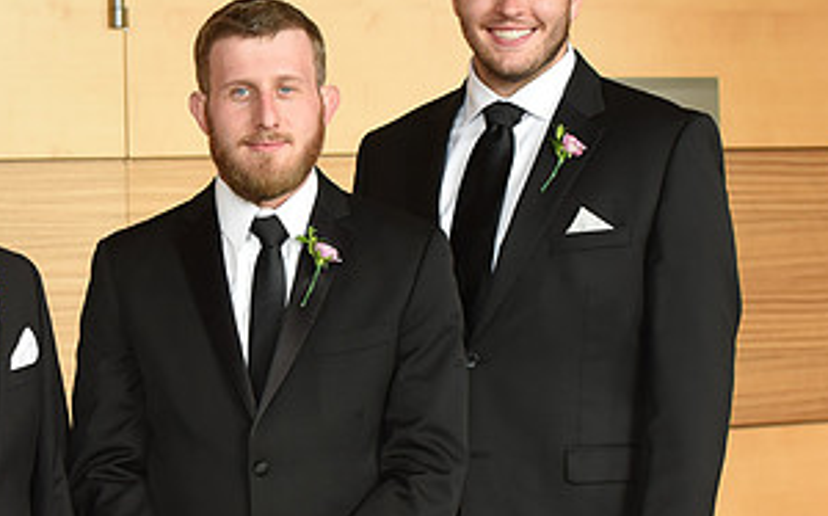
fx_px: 3112
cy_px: 241
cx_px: 146
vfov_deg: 9.5
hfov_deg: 15.0
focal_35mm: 138
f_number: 6.3
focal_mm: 70
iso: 1250
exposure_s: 1/125
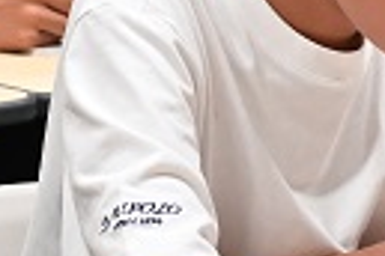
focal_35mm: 417
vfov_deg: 3.3
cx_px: 221
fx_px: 4459
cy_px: 196
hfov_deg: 4.9
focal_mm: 50
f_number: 5.6
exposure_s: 1/60
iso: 2500
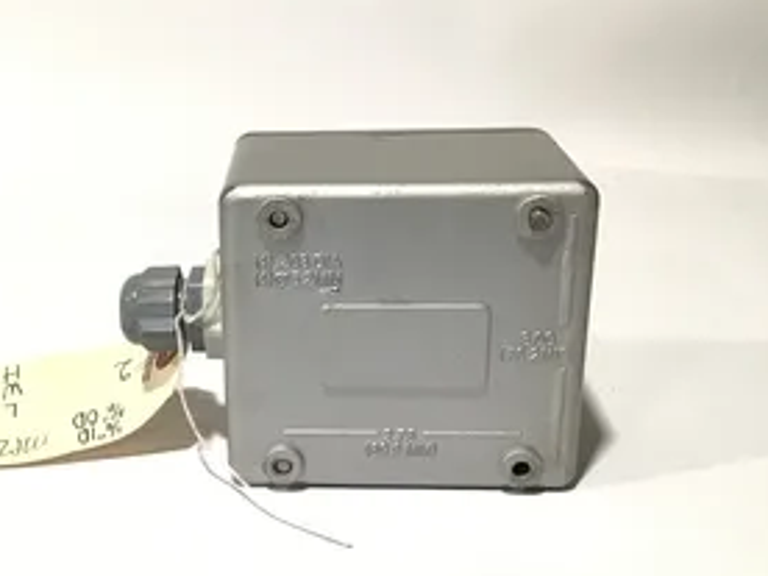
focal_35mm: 45
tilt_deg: -19.0
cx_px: 275
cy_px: 301
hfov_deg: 41.7
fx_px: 998
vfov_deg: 32.2
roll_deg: +0.8
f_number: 2.4
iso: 160
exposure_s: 1/30
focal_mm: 3.3
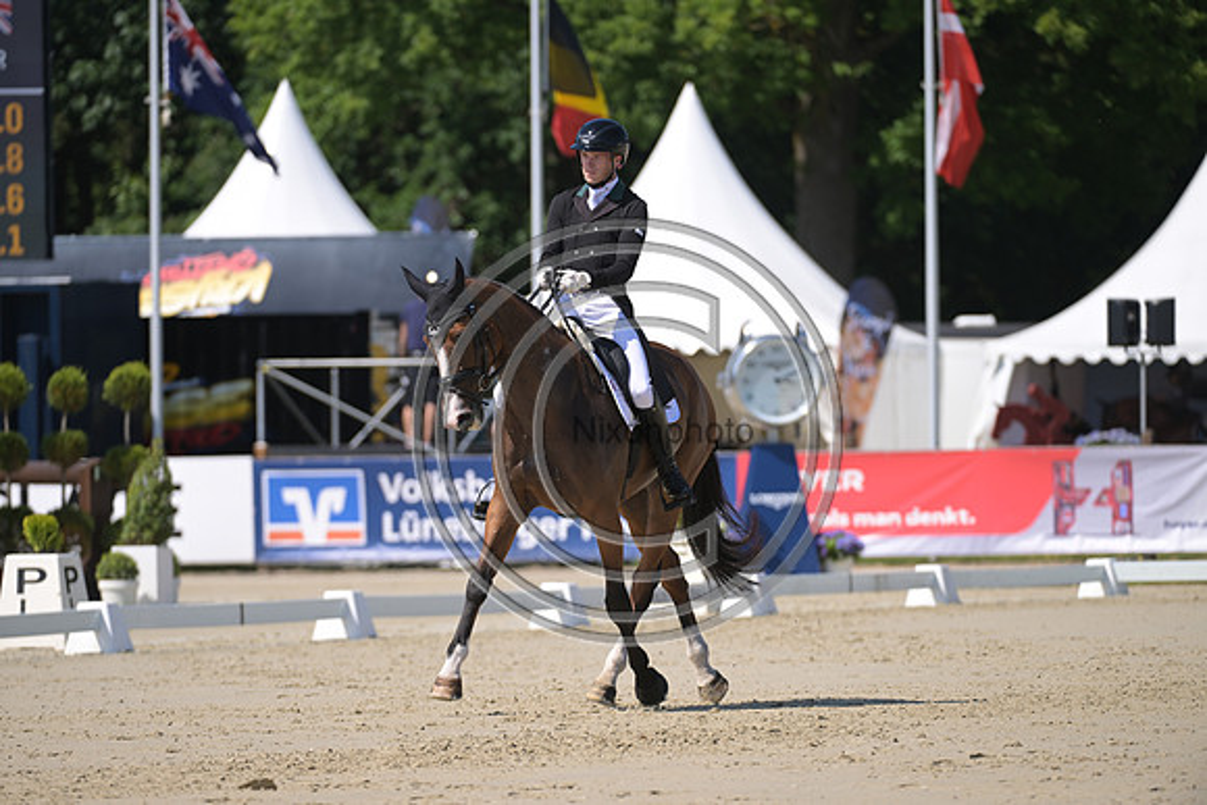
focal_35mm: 330
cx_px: 604
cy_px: 402
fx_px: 11066
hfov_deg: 6.2
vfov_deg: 4.2
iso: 200
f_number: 5
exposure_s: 1/1250
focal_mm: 330
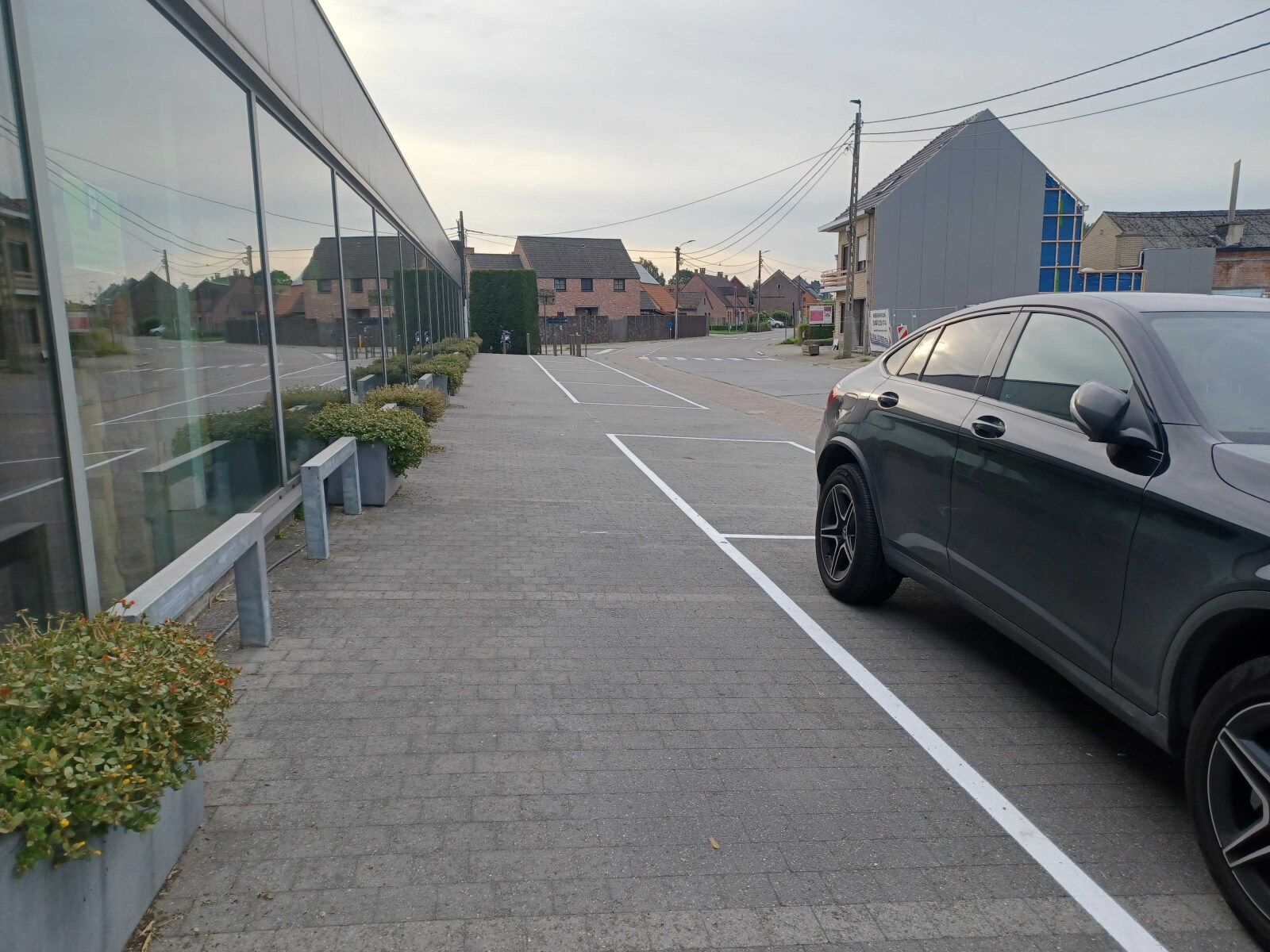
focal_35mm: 25
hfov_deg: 69.4
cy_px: 476
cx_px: 635
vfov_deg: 54.9
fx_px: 917
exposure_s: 1/161
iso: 32
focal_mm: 4.6
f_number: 1.8
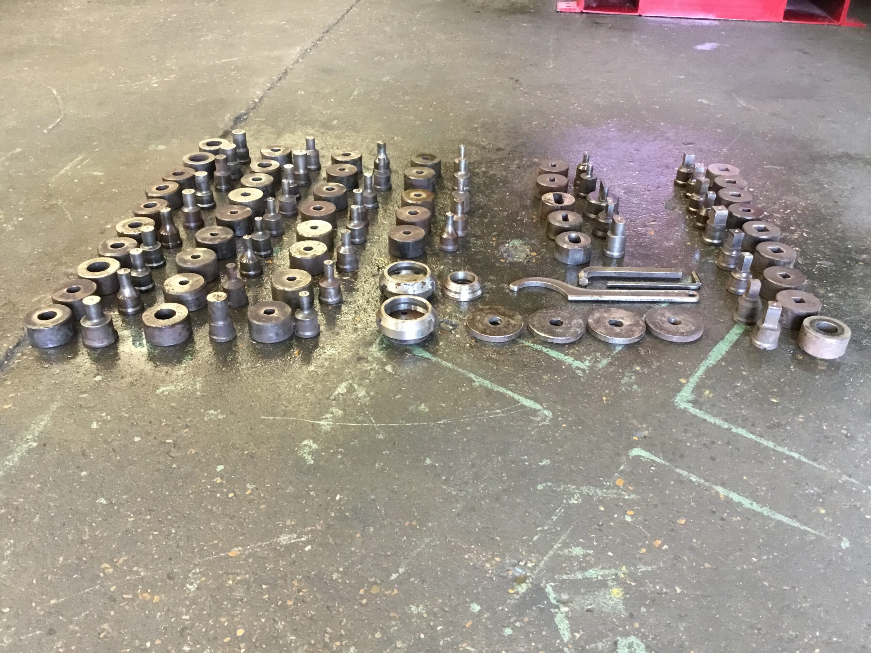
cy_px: 326
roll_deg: +0.0
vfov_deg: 45.4
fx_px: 780
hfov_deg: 58.4
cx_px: 436
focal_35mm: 31
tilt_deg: -33.2
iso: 200
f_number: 2.4
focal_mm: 3.3
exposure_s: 1/33
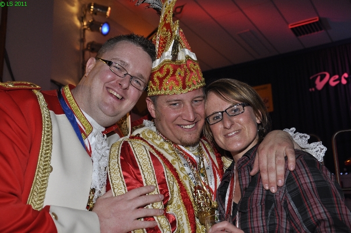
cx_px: 176
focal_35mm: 45
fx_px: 438
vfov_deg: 29.8
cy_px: 116
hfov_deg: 43.7
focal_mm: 30
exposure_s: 1/60
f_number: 5
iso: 400
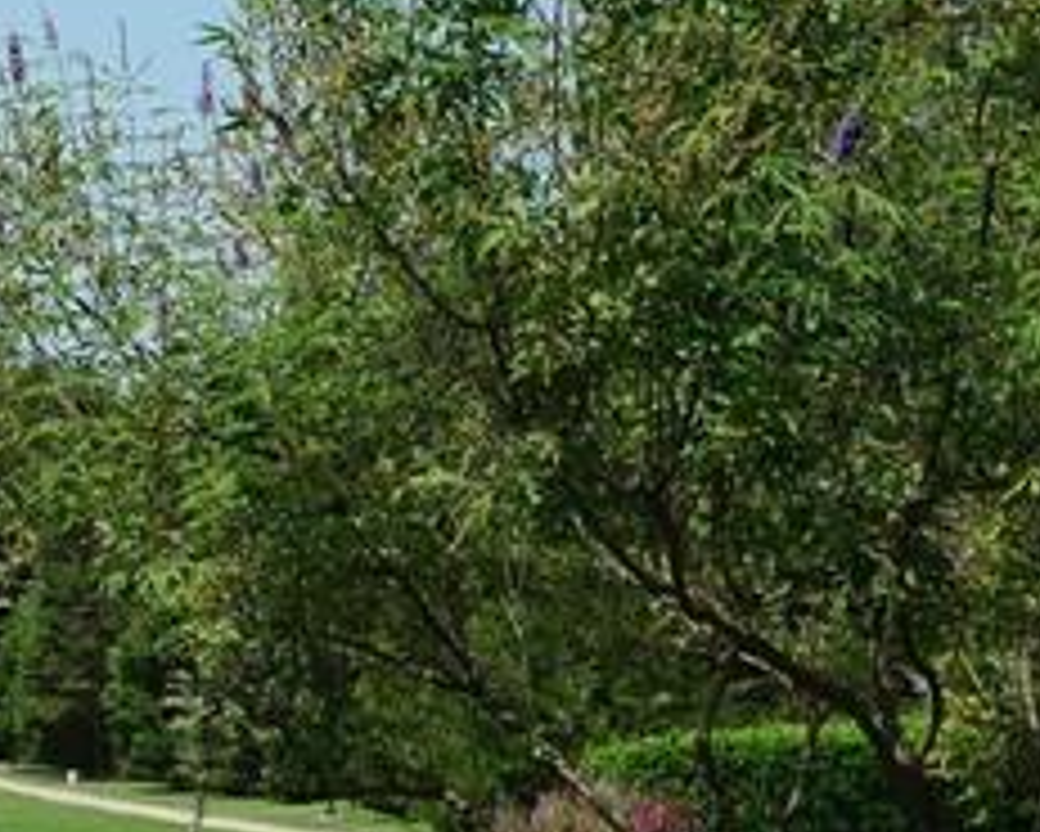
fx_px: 4804
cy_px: 585
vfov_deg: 9.9
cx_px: -230
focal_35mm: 156
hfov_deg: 12.1
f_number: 8
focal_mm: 18
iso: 200
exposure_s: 1/400
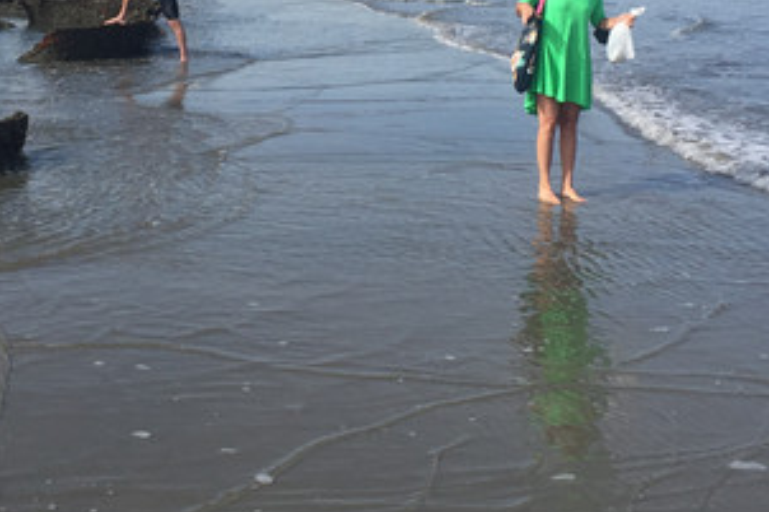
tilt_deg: -5.4
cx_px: 262
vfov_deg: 20.5
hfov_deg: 31.2
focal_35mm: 64
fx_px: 1366
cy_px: -3
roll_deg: -0.6
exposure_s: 1/1522
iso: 32
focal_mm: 4.15
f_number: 2.2
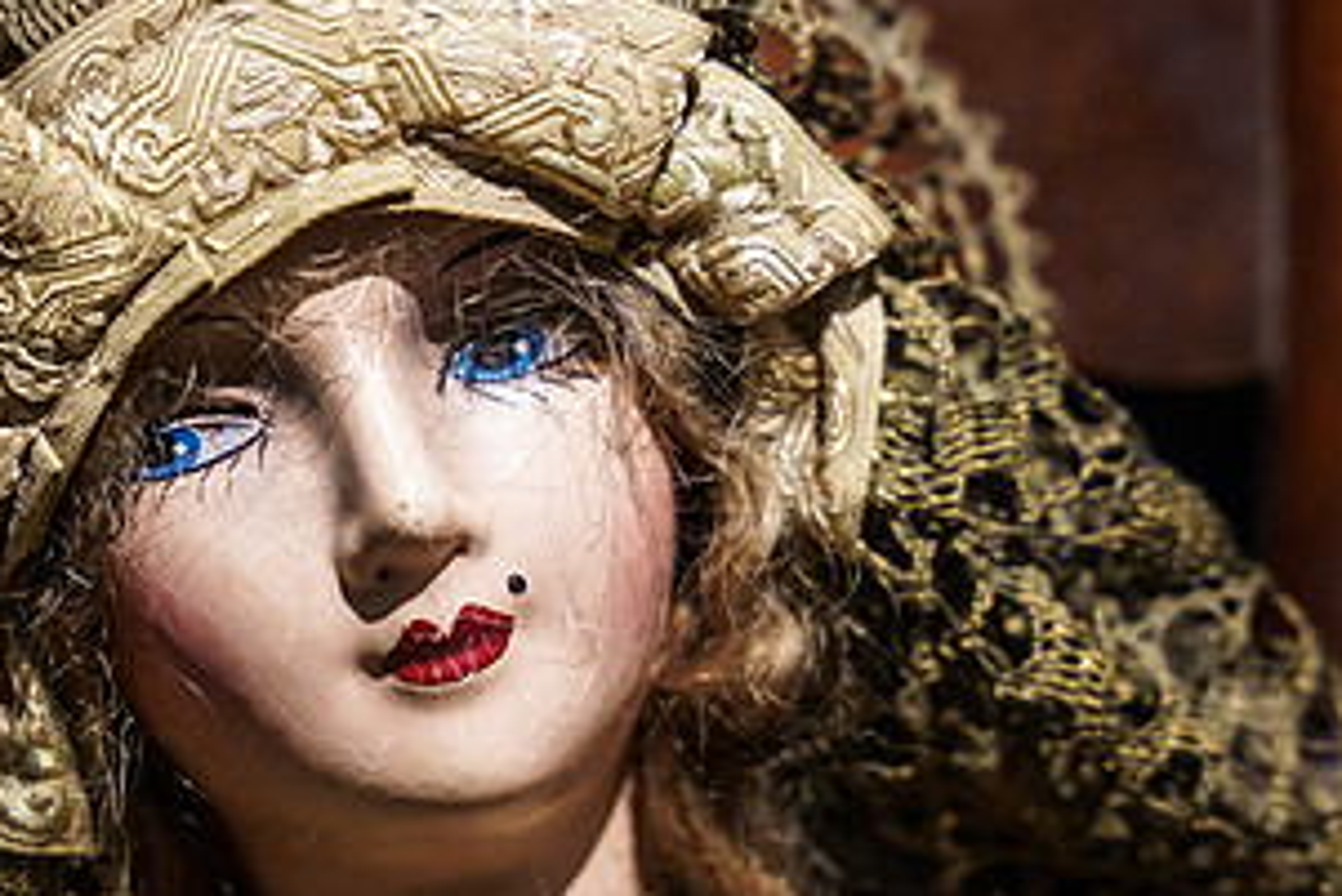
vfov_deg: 10.2
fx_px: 5035
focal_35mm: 135
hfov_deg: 15.1
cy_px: 528
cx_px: 397
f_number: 2.8
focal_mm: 70
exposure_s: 1/400
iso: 3200
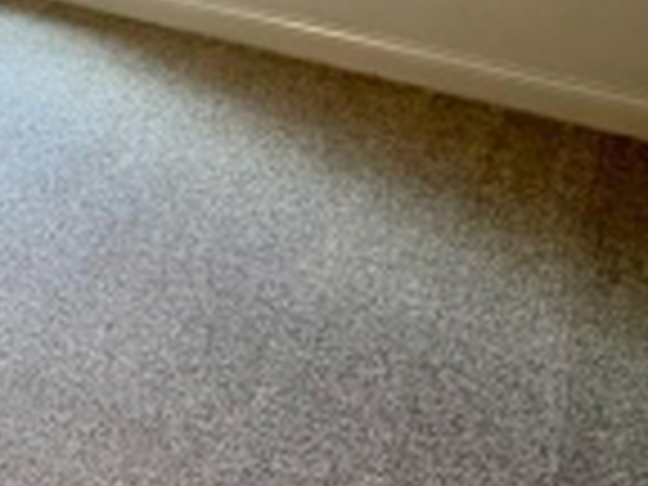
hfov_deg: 25.9
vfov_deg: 21.9
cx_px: -173
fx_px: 1217
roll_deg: -1.8
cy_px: 27
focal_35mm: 65
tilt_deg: -21.2
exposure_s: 1/120
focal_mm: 2.22
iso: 200
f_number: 2.2
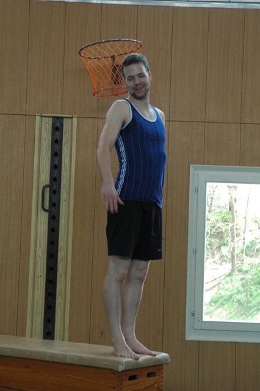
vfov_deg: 24.6
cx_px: 130
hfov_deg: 16.5
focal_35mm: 82
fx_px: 895
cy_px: 196
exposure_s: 1/80
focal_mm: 55
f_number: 8
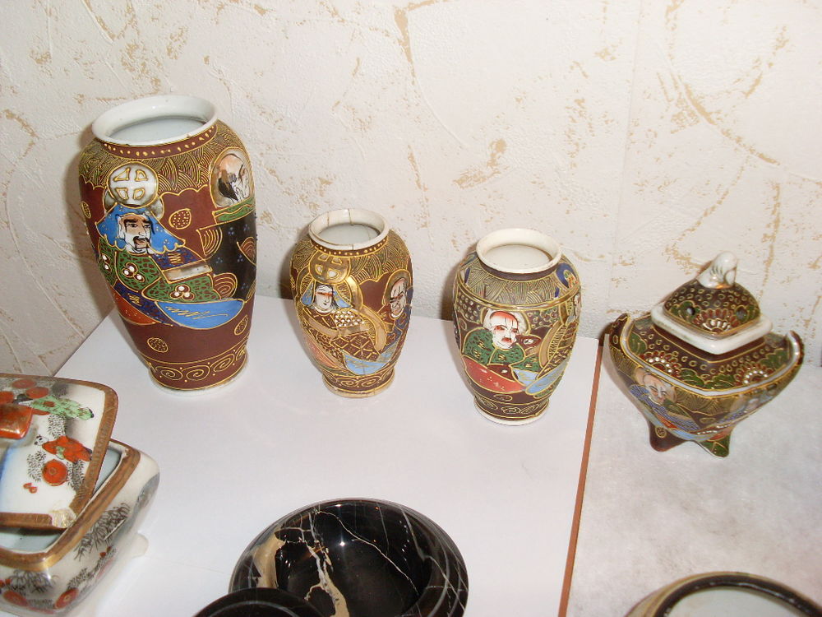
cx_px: 411
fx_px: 902
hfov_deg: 49.0
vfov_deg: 37.7
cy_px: 308
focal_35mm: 38
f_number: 3
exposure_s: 1/45
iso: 100
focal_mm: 6.3
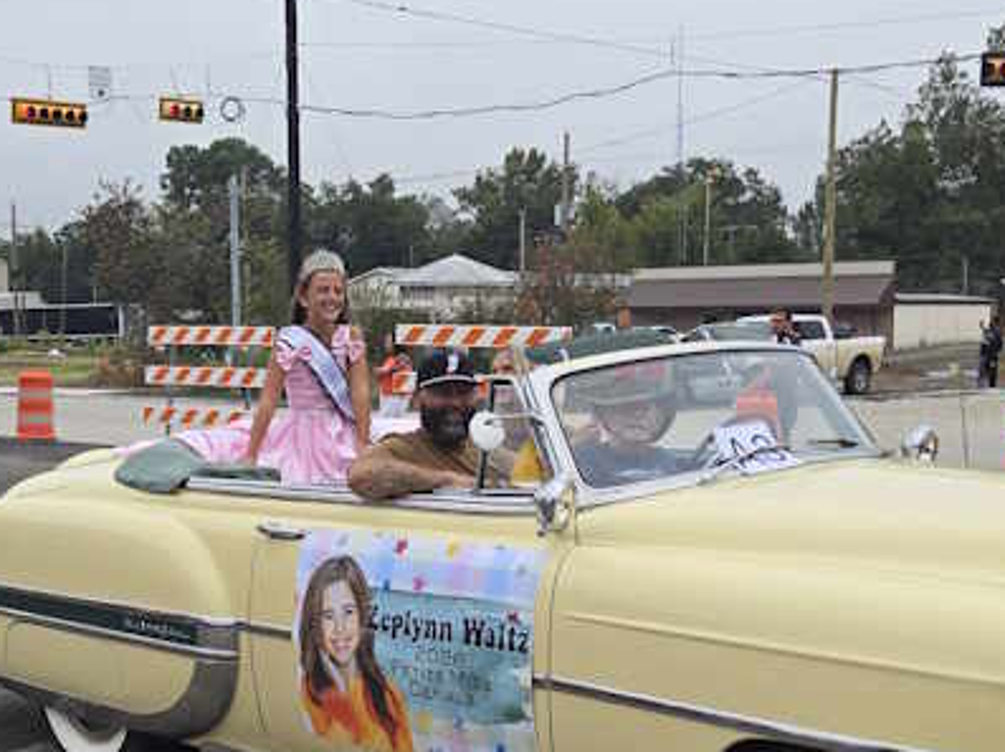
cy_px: 506
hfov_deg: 33.2
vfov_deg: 25.1
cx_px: 443
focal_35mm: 58
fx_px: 1682
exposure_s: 1/850
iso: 25
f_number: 1.8
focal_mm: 5.4
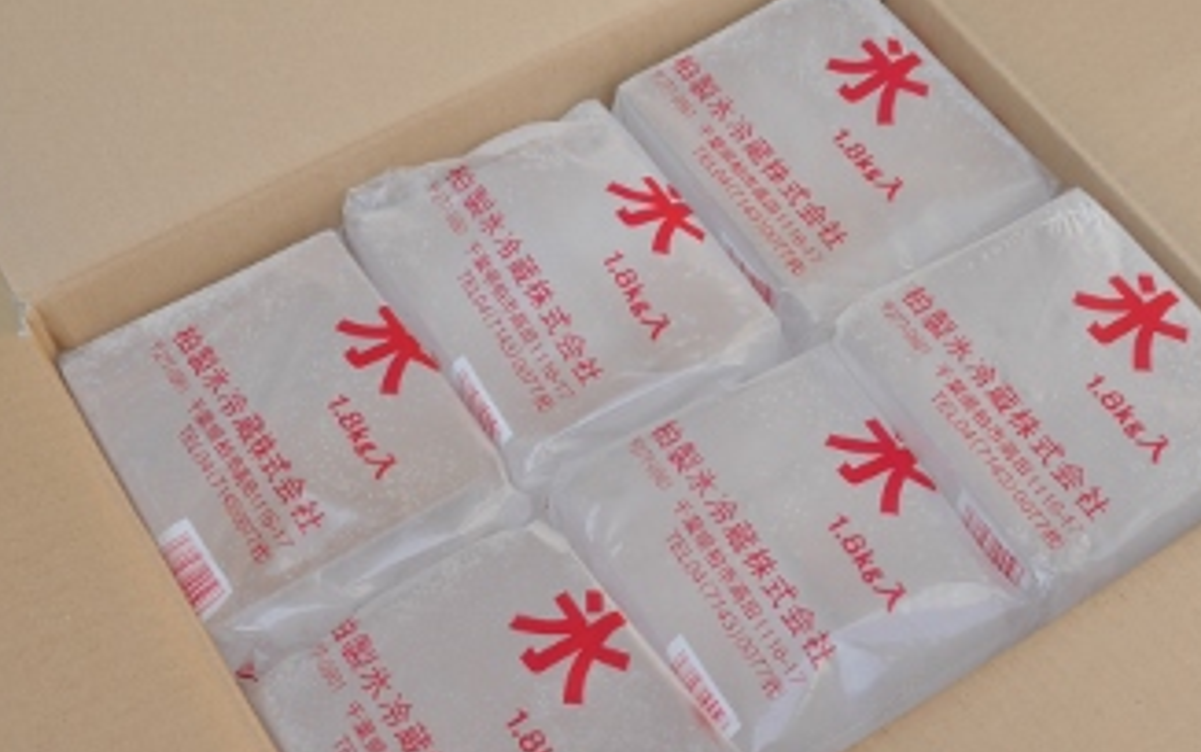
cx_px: 630
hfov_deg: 38.8
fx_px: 1703
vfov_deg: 24.8
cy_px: 479
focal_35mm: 52
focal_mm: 20
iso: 200
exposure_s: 1/250
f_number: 7.1
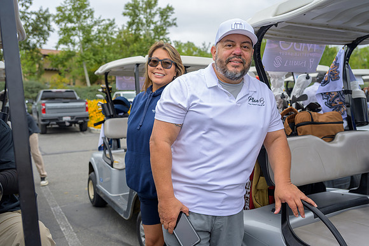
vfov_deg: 40.0
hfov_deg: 57.2
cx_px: 184
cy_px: 123
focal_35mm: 33
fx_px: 338
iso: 100
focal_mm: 33
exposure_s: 1/200
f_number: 4
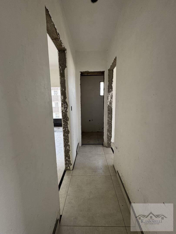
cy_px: 117
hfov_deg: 85.7
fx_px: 95
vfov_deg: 102.1
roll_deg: +1.3
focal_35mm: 14
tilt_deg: -8.8
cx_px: 88
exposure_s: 1/99
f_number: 2.2
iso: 100
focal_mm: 2.22
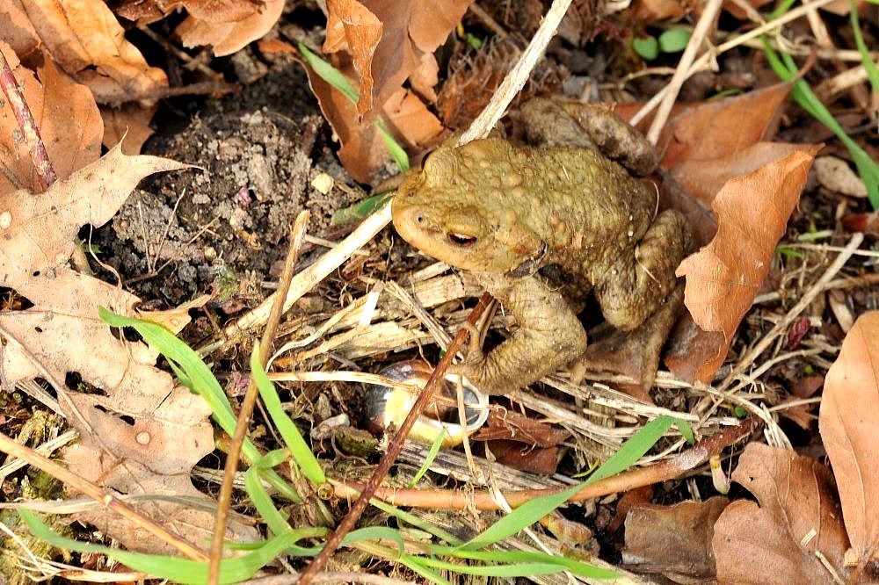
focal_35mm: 105
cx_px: 440
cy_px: 292
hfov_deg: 19.5
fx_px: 2563
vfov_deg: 13.0
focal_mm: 105
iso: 200
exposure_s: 1/40
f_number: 14
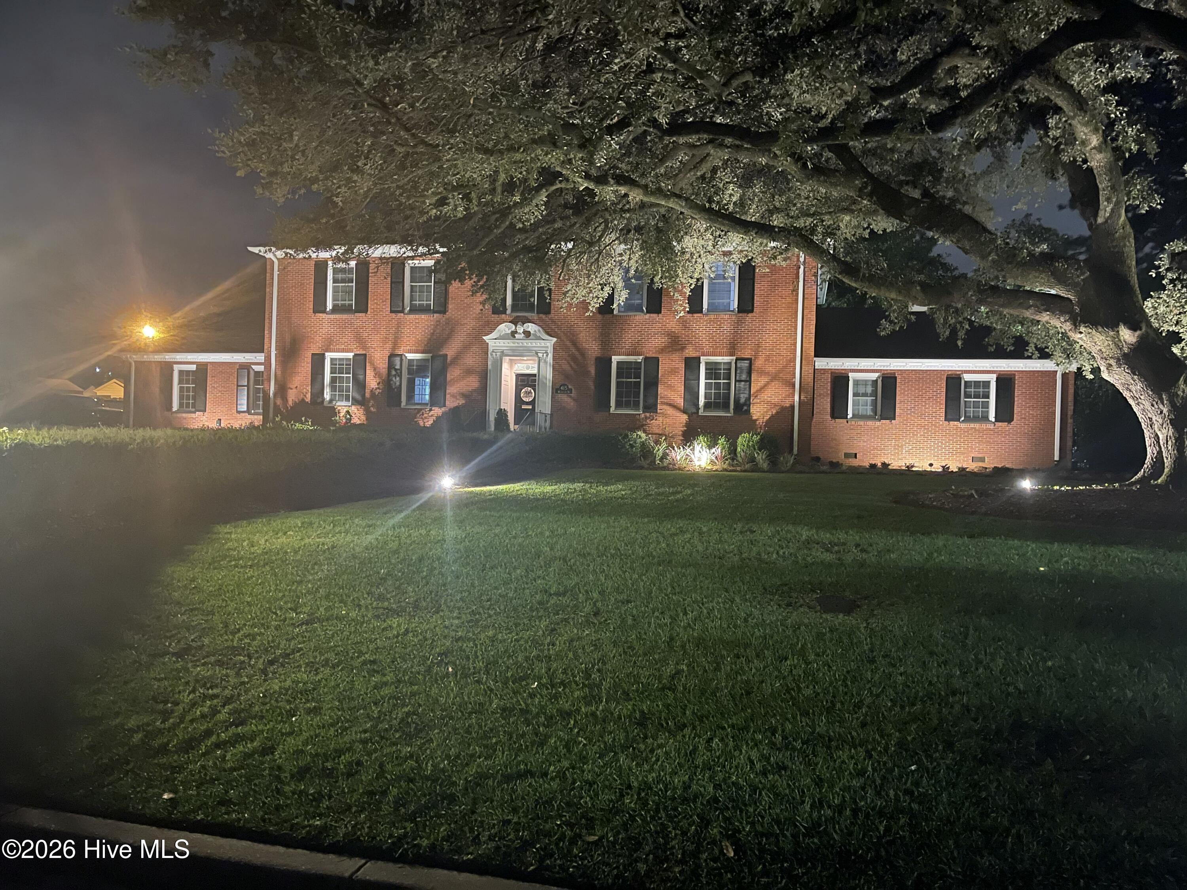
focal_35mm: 26
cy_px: 445
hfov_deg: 67.3
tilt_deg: -0.1
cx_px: 594
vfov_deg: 53.1
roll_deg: -2.4
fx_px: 892
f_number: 1.6
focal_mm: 5.1
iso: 1250
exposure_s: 1/9
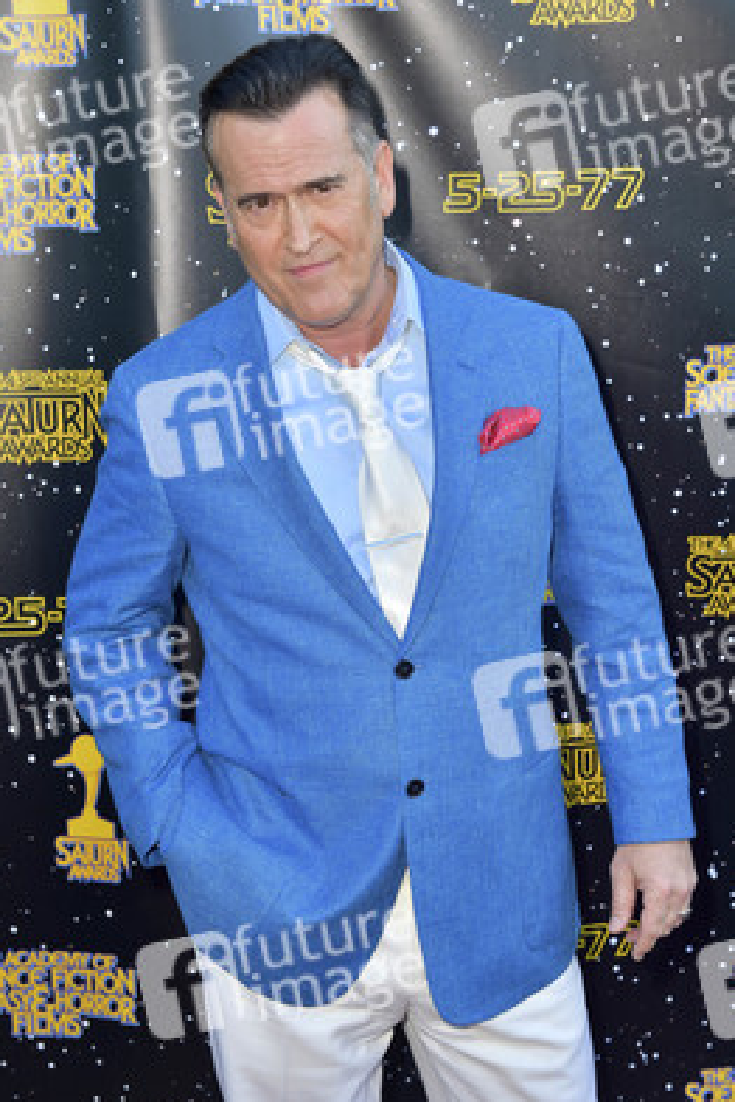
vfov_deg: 35.1
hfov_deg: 23.8
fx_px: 1745
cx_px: 363
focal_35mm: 57
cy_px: 552
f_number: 6.3
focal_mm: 56
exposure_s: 1/320
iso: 500
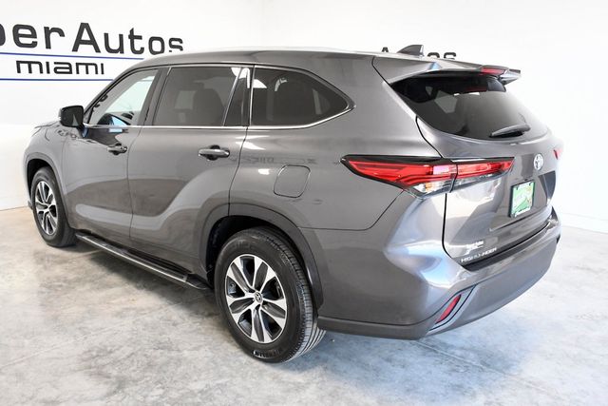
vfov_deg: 43.6
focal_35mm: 30
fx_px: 507
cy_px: 203
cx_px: 304
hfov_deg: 61.9
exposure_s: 1/200
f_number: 7.1
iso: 2500
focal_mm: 20
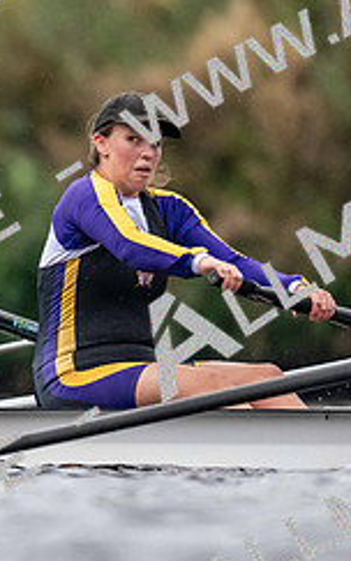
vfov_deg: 1.4
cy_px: 184
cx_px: -48
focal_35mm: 1462
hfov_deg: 0.9
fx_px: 22363
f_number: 4
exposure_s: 1/2500
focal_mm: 600
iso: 3600
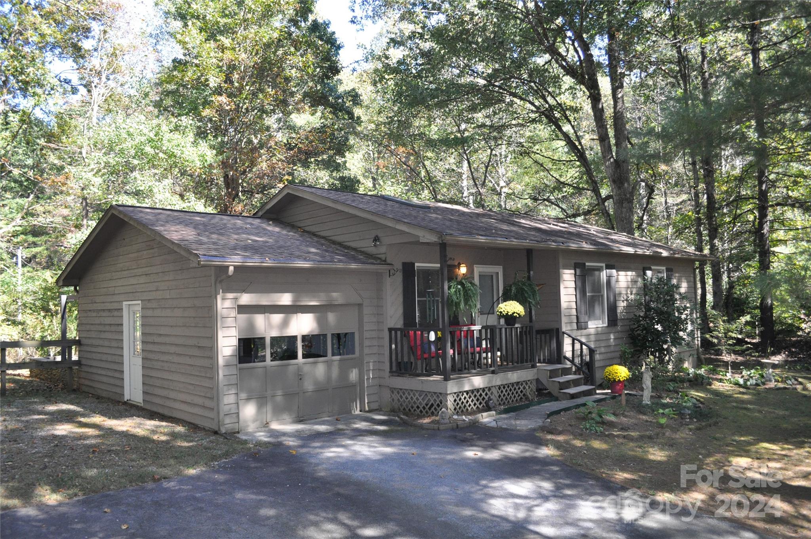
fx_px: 607
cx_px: 406
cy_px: 270
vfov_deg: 47.8
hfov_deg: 67.4
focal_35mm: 27
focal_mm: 18
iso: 800
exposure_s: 1/160
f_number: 4
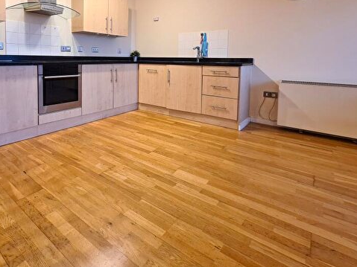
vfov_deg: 65.3
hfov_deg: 83.4
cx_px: 139
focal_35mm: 19
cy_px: 73
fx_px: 196
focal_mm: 2.22
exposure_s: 1/50
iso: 320
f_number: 2.2
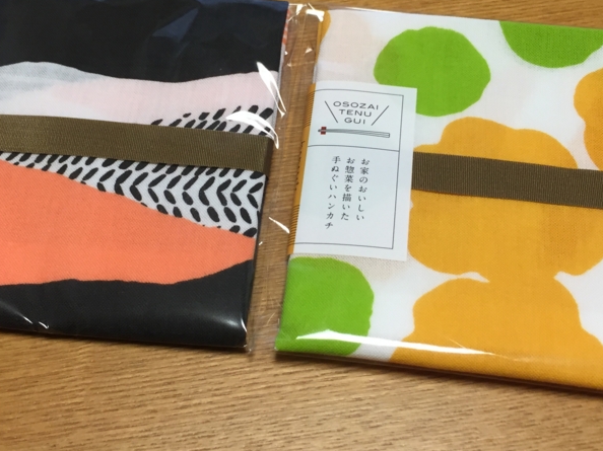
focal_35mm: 50
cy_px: 194
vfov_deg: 29.1
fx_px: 871
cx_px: 277
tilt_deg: -59.4
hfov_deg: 38.2
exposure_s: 1/30
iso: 32
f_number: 2.2
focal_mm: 4.15
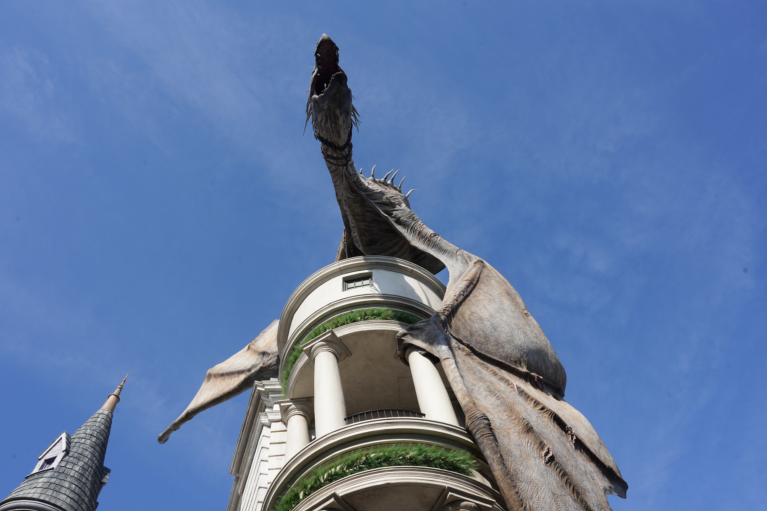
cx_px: 364
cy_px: 267
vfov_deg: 42.3
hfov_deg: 60.2
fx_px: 661
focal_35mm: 31
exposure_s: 1/100
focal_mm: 28
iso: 125
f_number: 16
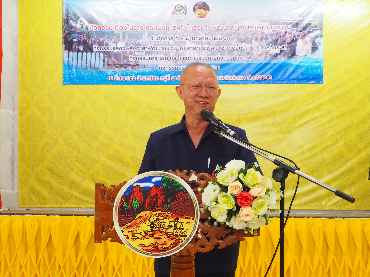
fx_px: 534
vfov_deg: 29.1
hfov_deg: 38.2
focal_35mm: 50
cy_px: 138
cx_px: 185
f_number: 5.1
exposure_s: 1/30
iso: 1600
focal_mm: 25
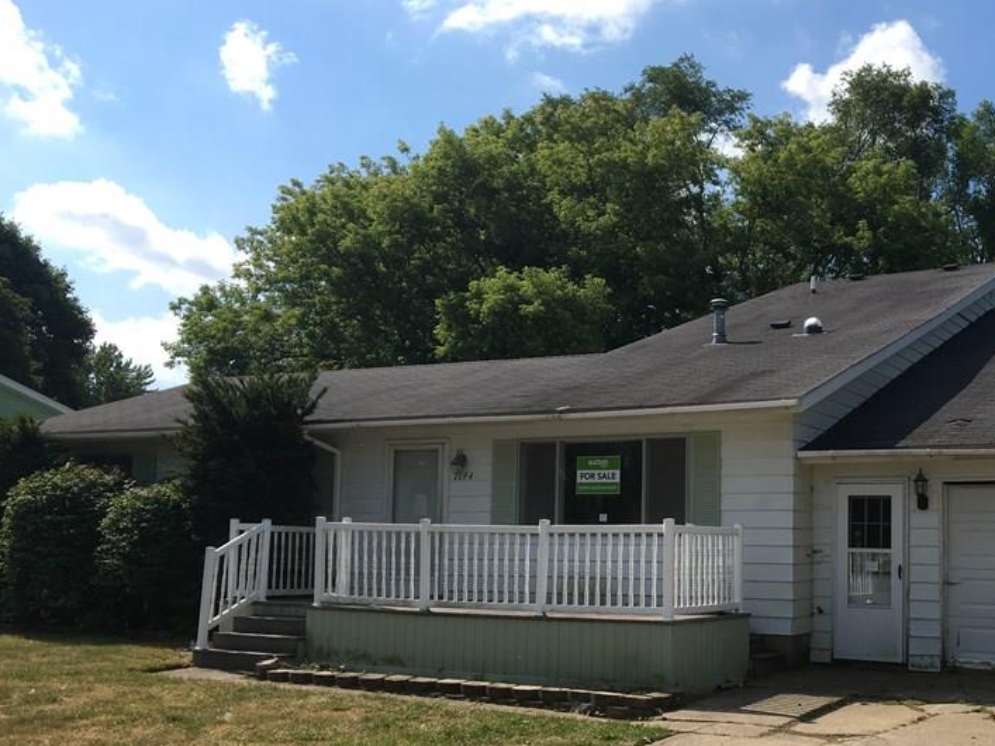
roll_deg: -0.2
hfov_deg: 43.8
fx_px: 1207
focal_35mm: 42
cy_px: 469
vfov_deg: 34.2
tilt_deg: +3.4
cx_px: 701
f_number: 2.2
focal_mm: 4.15
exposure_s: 1/1508
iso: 25
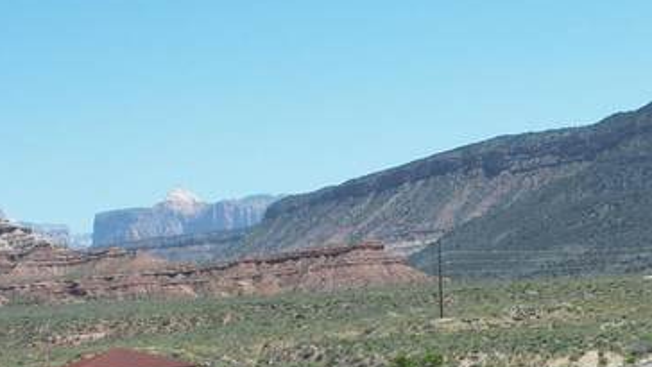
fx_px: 1591
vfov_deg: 11.4
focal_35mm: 92
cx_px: 281
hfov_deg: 23.1
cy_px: 820
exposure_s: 1/2000
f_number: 1.7
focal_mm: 6.72
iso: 100
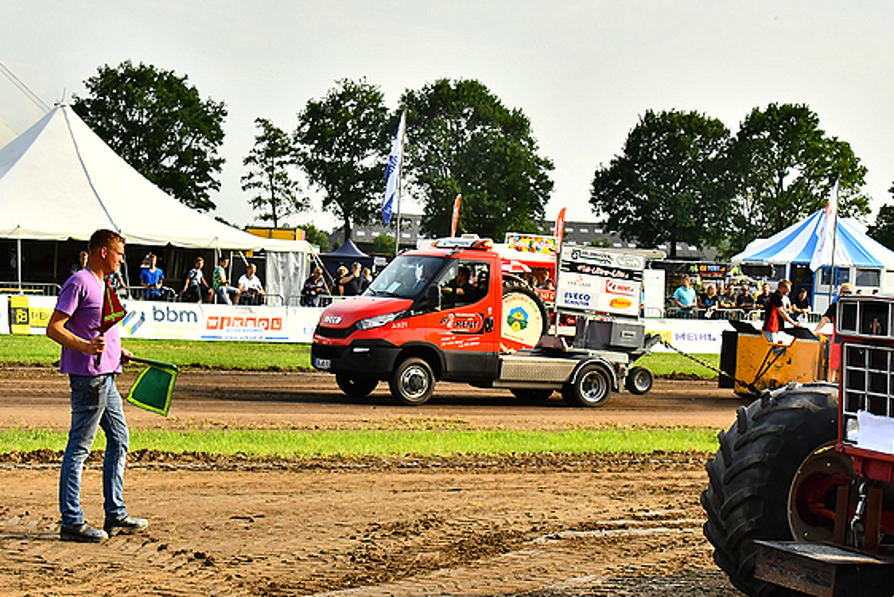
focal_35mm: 75
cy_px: 329
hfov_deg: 27.1
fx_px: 1856
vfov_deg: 18.3
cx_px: 436
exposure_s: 1/1600
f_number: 7.1
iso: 500
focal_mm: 35
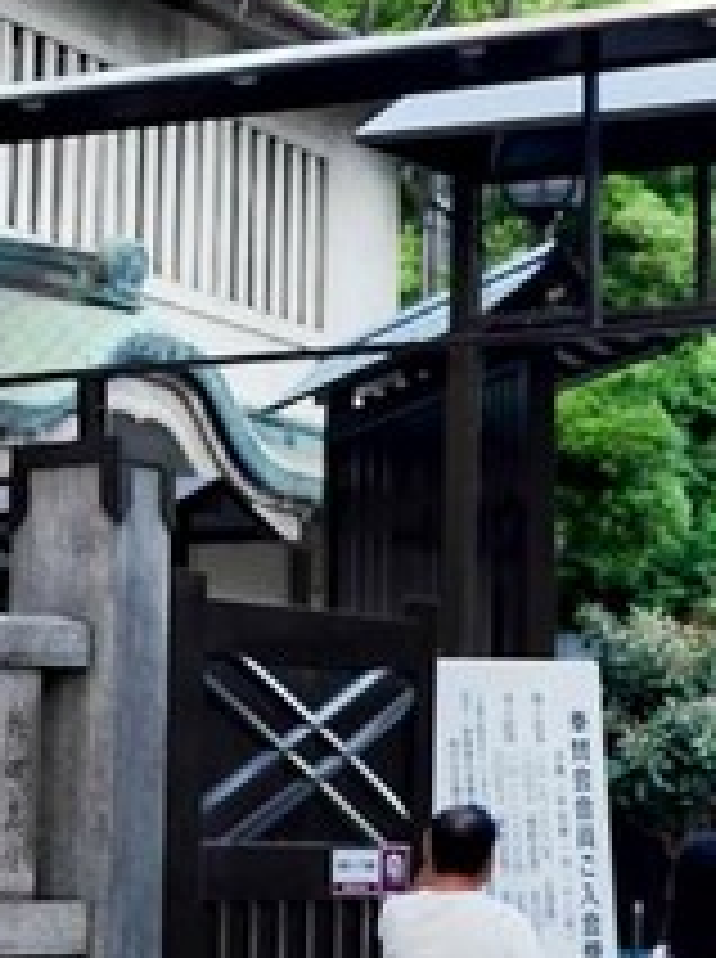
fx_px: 3513
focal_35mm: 127
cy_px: 40
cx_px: 531
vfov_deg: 15.3
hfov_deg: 11.6
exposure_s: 1/60
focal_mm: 24
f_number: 4
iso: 100
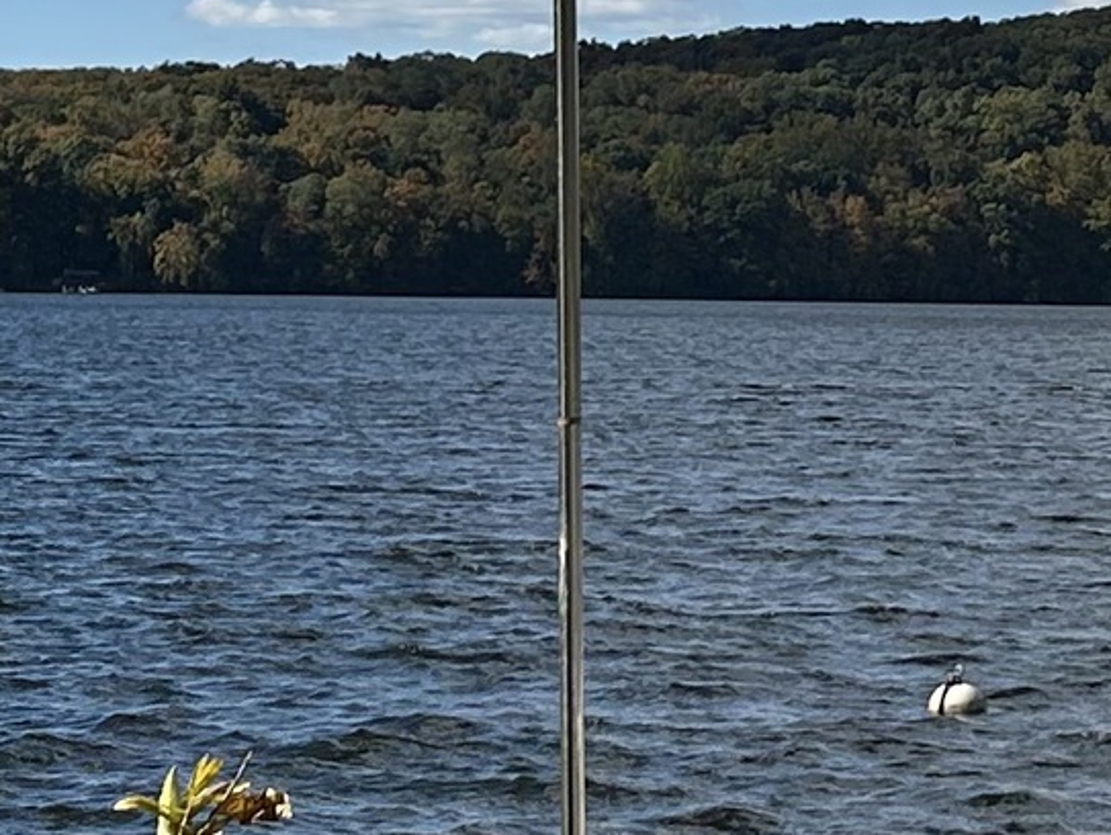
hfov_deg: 13.3
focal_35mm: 147
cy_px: 39
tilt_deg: +3.2
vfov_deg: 10.0
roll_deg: -0.2
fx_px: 4721
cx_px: 966
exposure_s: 1/5587
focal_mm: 5.7
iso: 50
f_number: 1.5
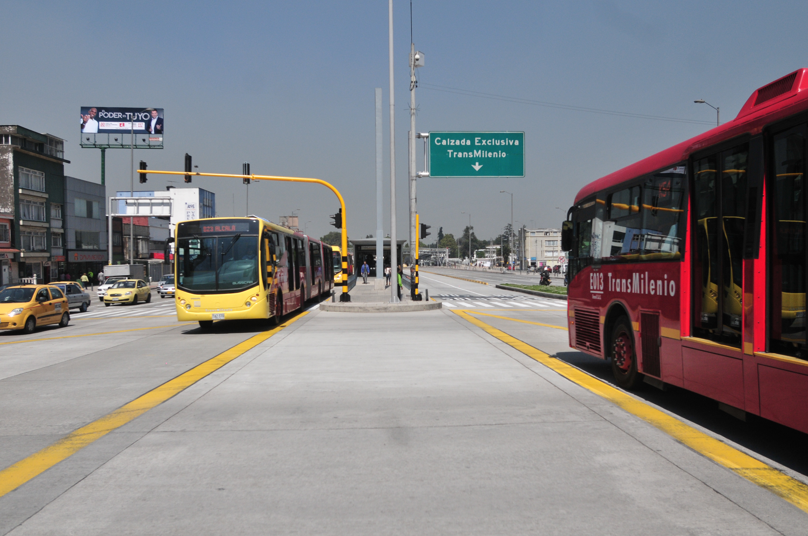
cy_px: 268
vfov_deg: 43.5
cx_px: 404
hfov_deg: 62.0
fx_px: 673
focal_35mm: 30
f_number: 3.5
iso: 500
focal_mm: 20
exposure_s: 1/8000
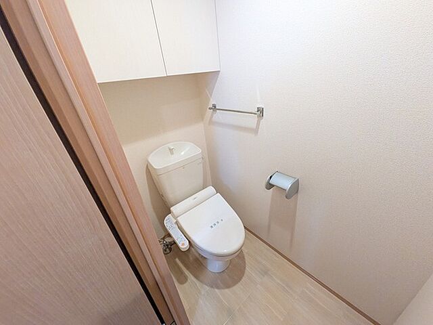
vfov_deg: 85.7
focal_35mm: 14
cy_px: 162
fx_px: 175
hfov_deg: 102.1
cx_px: 216
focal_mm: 1.85
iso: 875
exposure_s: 1/44.9
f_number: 2.2
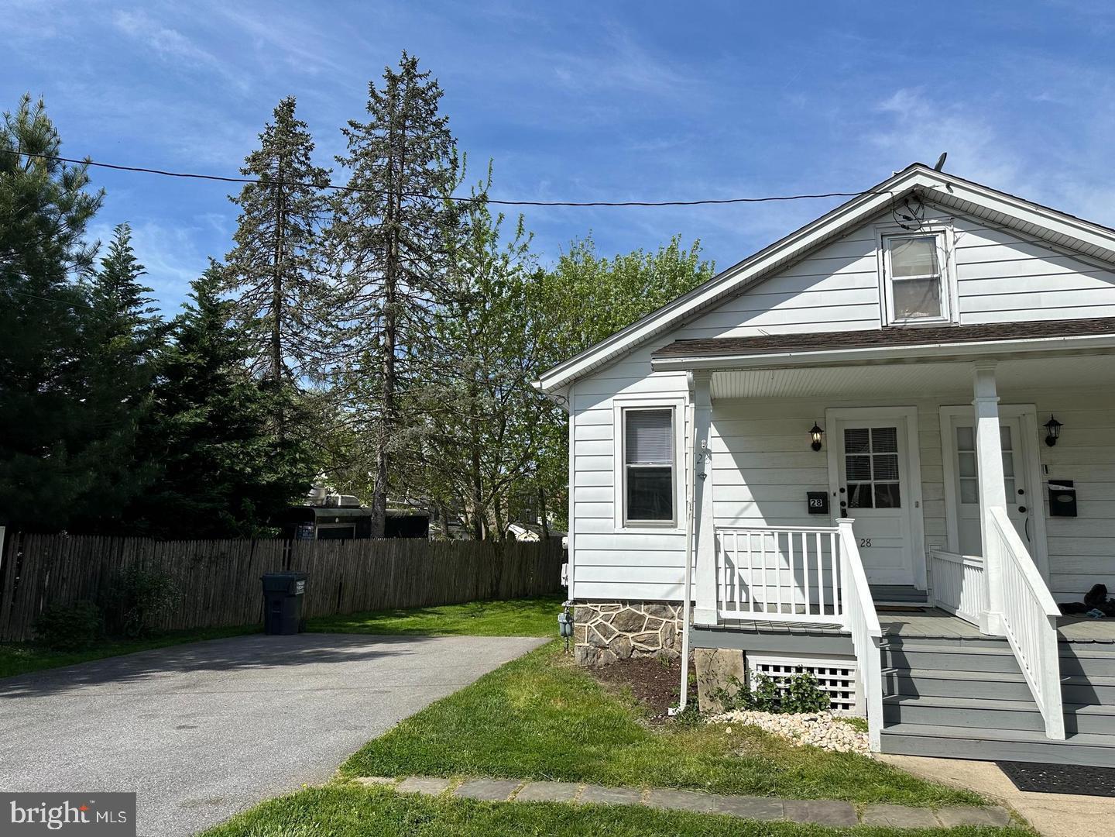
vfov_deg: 56.8
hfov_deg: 71.6
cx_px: 558
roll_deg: -1.5
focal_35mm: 24
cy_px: 418
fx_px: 773
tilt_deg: +8.6
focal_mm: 6.86
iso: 80
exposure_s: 1/6623
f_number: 1.78
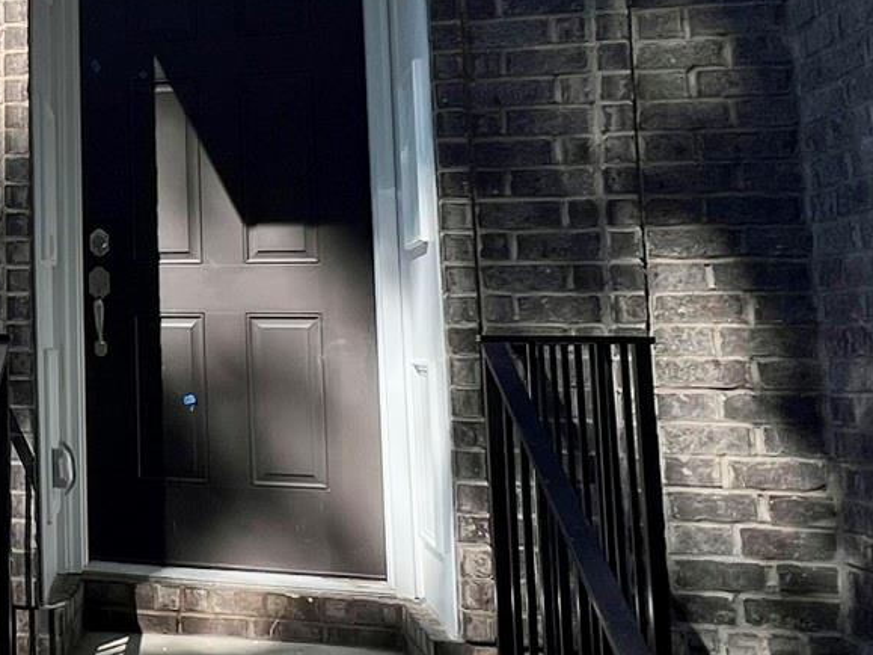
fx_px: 1160
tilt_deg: +5.6
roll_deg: -0.8
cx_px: -213
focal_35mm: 46
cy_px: 199
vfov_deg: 31.2
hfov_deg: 32.7
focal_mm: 1.57
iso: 32
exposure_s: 1/1376
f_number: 1.8
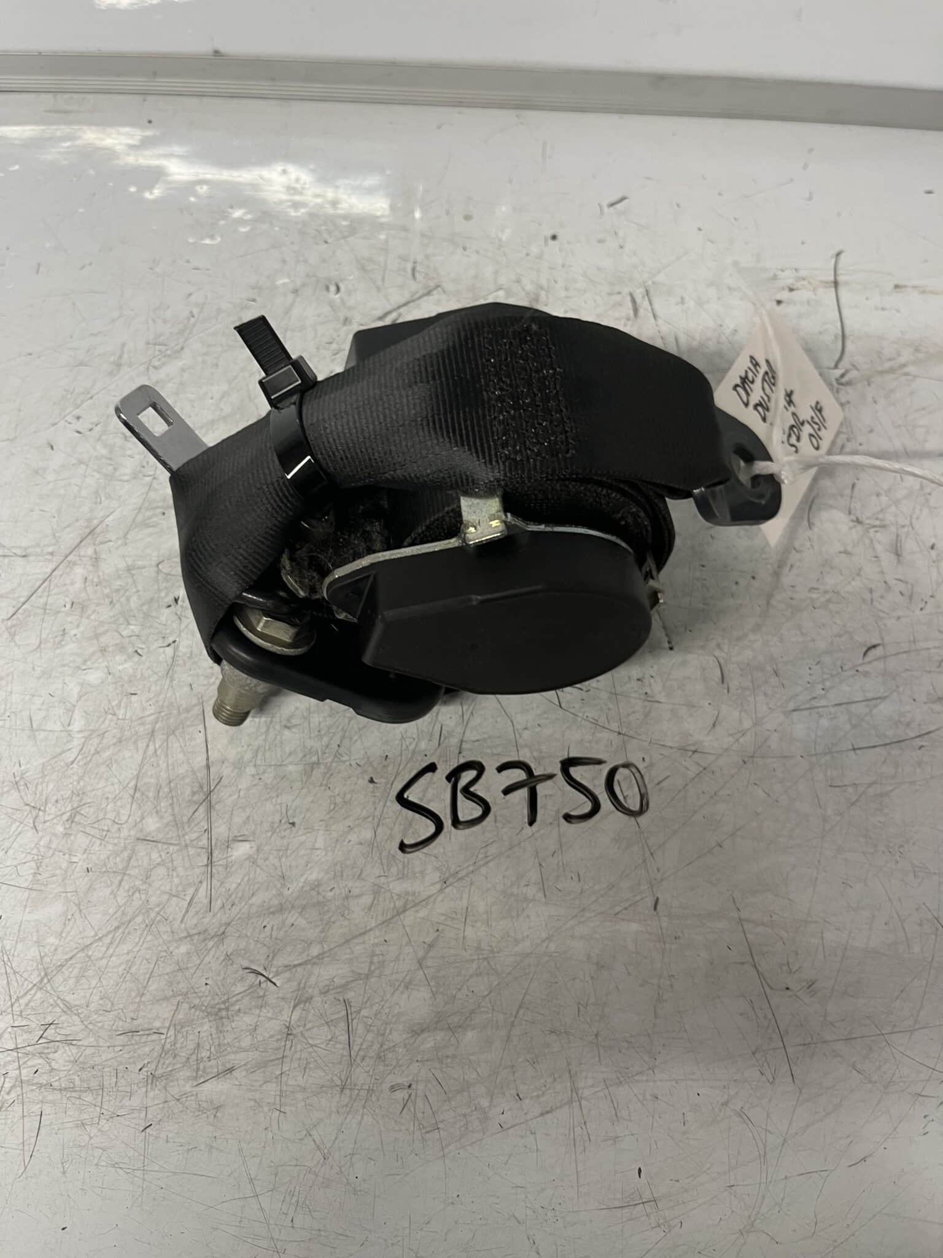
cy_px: 629
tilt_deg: -60.1
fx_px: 944
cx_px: 472
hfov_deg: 53.1
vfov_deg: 67.3
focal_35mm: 26
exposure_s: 1/50
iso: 100
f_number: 1.6
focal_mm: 5.1
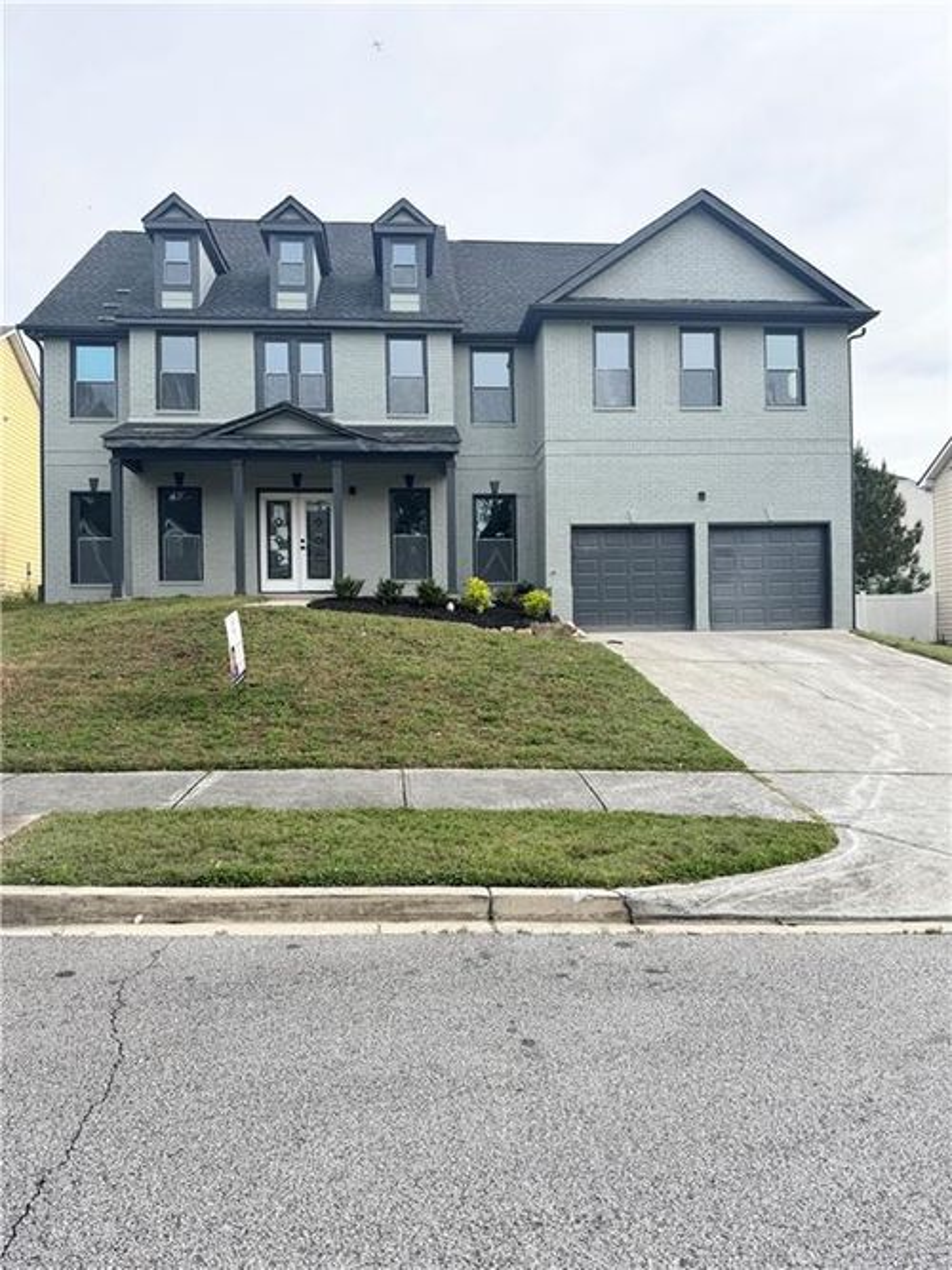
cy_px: 635
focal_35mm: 24
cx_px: 476
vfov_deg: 71.6
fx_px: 880
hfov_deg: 56.8
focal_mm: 6.76
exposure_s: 1/2174
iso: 80
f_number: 1.78
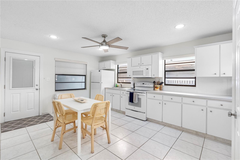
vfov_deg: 73.7
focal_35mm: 16
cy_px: 80
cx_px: 120
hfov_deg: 96.7
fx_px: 107
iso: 1600
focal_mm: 16
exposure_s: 1/10
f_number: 11
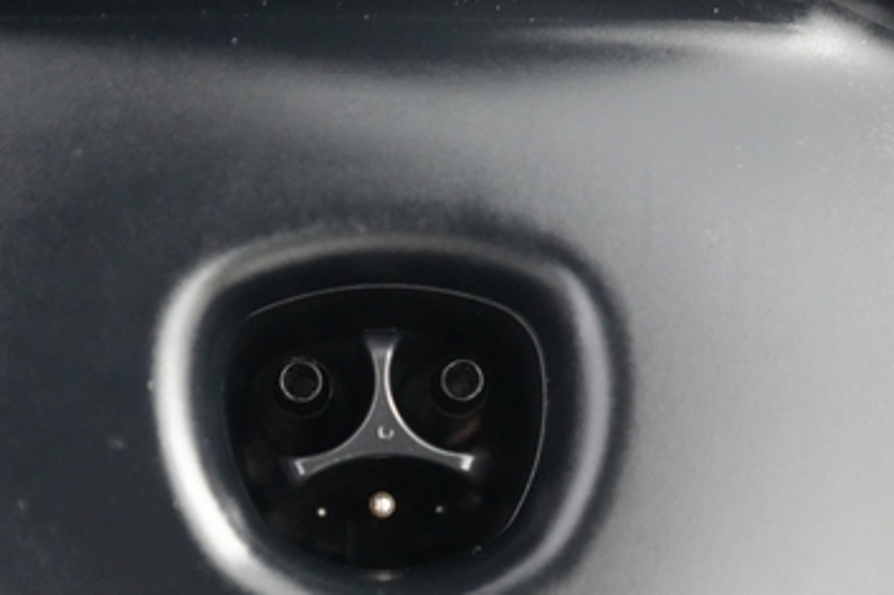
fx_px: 1216
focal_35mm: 49
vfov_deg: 26.7
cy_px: 511
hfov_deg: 40.3
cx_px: 398
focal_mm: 27
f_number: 2.8
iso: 12800
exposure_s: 1/100
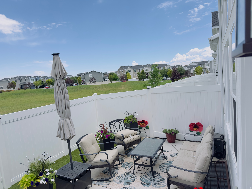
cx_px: 126
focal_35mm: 24
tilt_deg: -5.0
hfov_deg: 71.6
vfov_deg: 56.8
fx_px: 175
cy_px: 94
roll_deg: +4.9
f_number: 1.78
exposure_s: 1/6849
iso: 100
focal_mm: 6.86
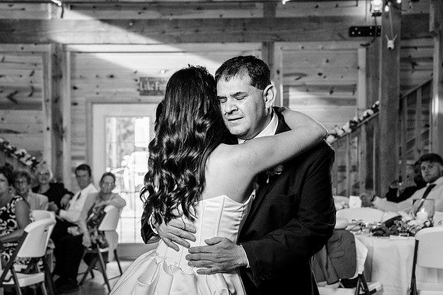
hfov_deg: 22.9
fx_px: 1090
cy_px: 185
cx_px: 165
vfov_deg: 15.4
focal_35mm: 89
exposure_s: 1/200
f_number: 5.6
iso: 2000
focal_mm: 70
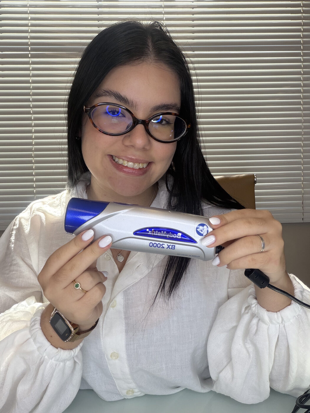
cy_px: 206
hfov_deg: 46.8
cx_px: 155
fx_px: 358
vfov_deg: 60.0
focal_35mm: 30
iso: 100
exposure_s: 1/120
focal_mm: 2.71
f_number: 1.9
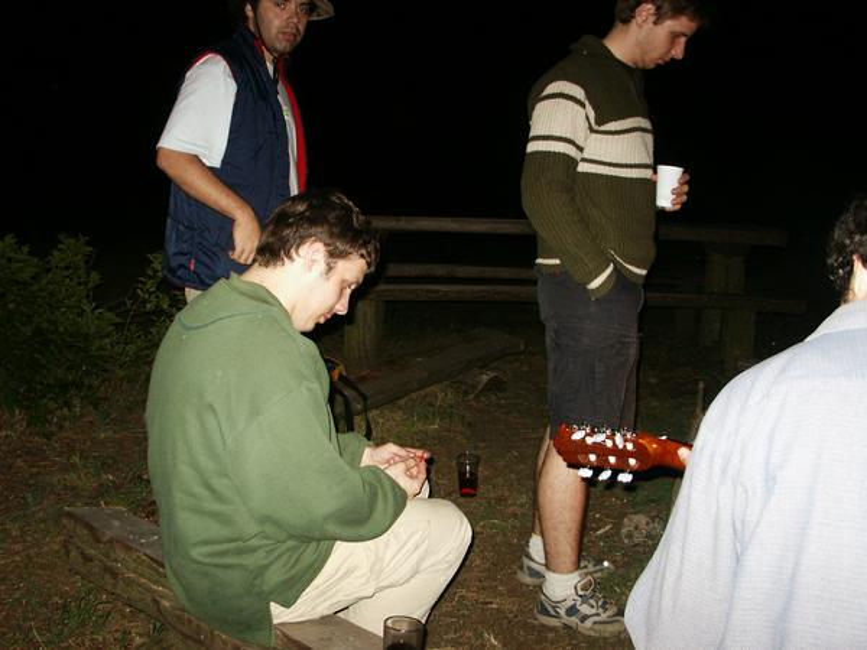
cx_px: 434
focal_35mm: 35
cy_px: 325
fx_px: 877
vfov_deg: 40.7
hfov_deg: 52.6
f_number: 3
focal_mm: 7.18
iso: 200
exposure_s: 1/45
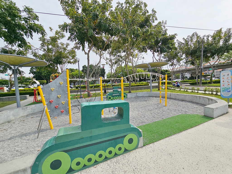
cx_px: 116
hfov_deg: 106.2
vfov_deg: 89.9
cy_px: 87
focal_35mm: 13
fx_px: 87
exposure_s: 1/2985
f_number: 2.2
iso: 50
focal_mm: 2.2
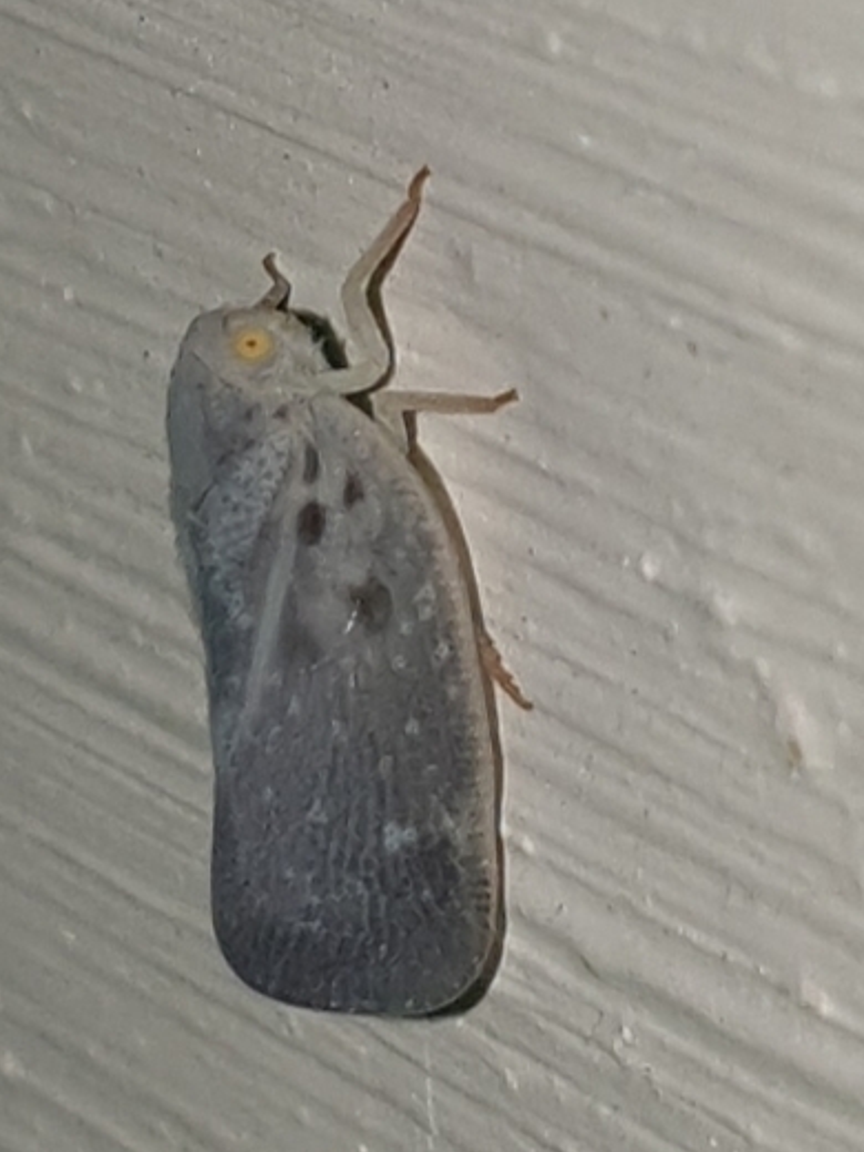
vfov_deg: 56.7
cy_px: 642
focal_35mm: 32
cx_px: 443
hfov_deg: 44.2
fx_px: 1065
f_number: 2.4
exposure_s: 1/379
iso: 50
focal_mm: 4.3
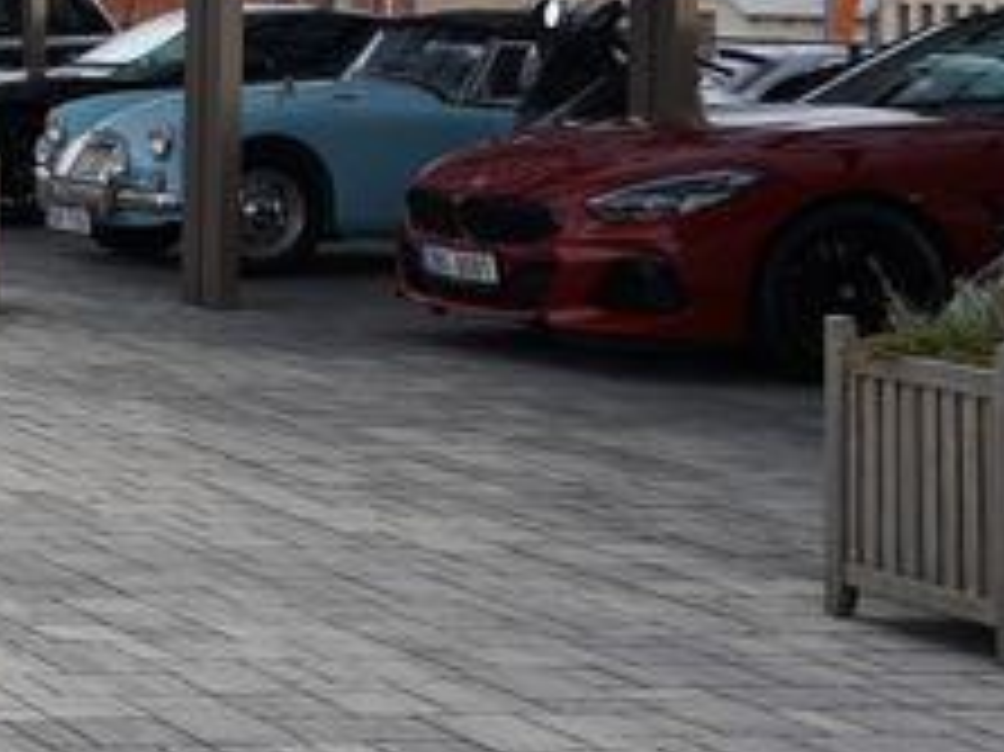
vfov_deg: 13.7
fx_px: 3073
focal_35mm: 106
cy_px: -38
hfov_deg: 14.0
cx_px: -1288
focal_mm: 24
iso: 100
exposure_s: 1/100
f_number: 5
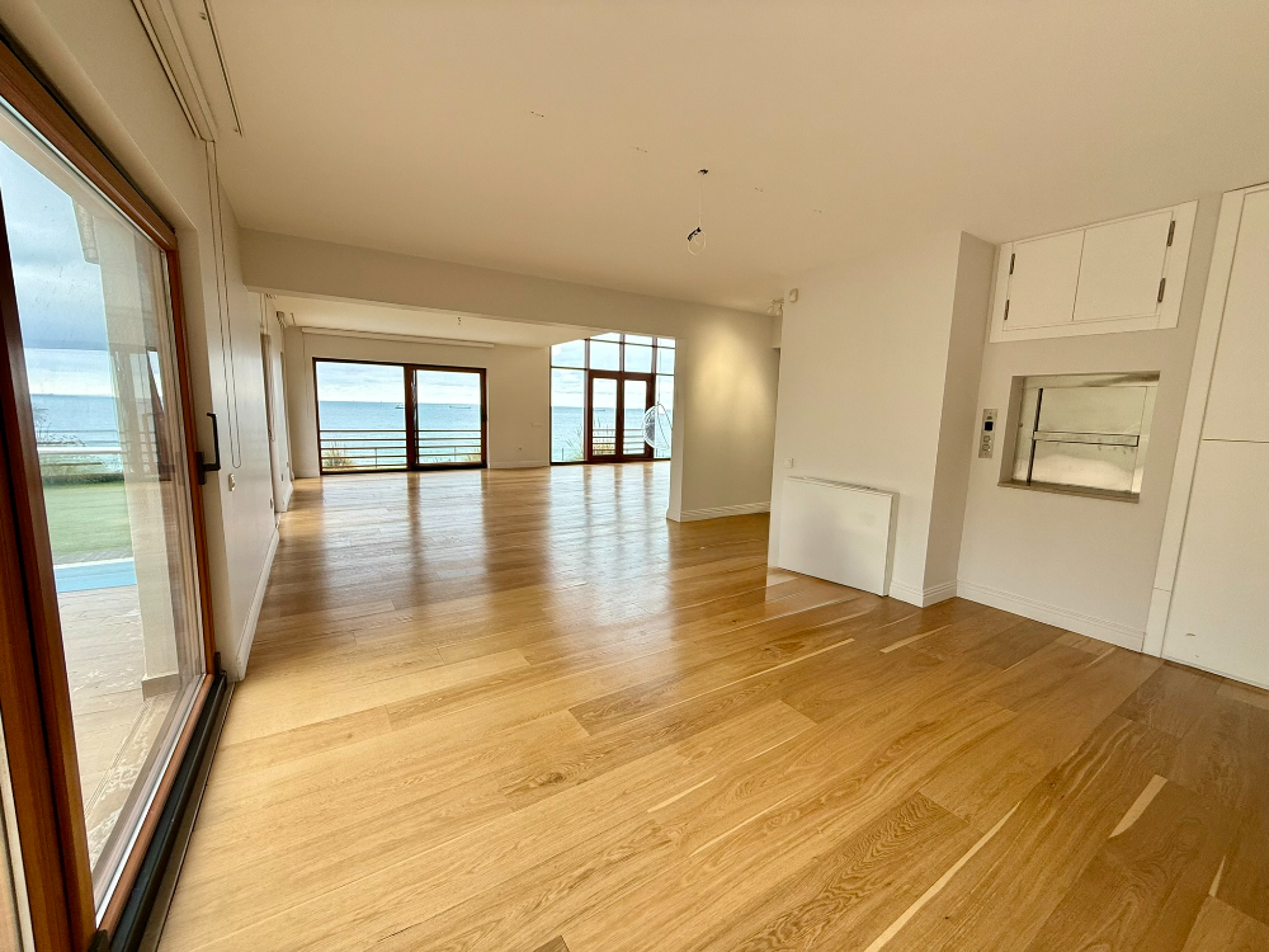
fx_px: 513
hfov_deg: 102.1
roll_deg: -1.3
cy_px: 476
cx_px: 634
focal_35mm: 14
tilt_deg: -6.5
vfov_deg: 85.7
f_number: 2.2
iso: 100
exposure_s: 1/99
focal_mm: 2.22
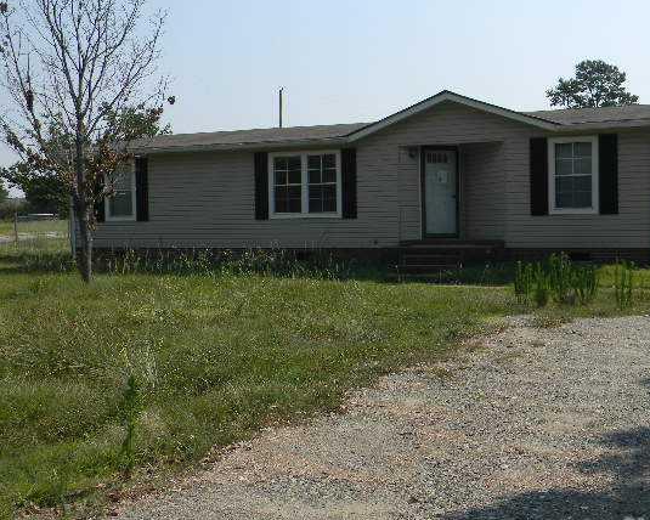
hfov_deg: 43.7
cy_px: 250
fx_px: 808
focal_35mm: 42
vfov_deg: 35.7
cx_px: 368
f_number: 7.4
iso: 80
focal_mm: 6.4
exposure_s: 1/249
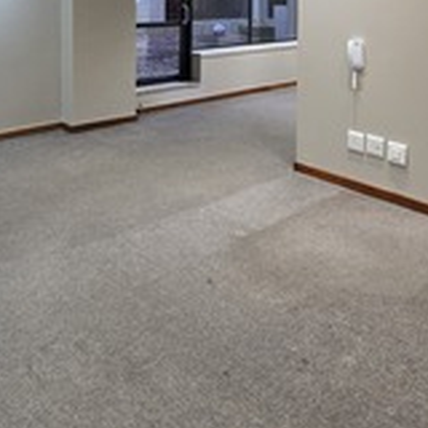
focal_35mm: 36
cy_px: 1
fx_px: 504
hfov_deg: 46.0
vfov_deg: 40.4
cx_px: 227
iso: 250
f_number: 2.2
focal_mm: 1.7
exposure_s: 1/50
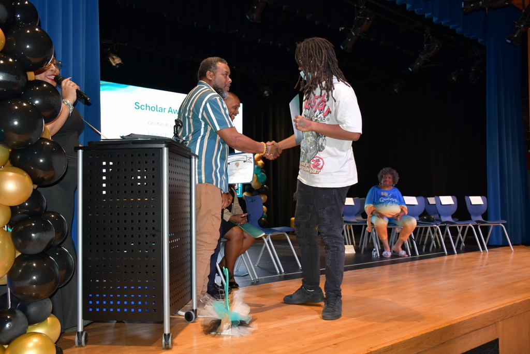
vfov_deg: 40.0
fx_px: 486
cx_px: 265
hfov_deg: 57.2
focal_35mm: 33
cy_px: 177
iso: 720
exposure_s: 1/60
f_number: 3.5
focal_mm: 22
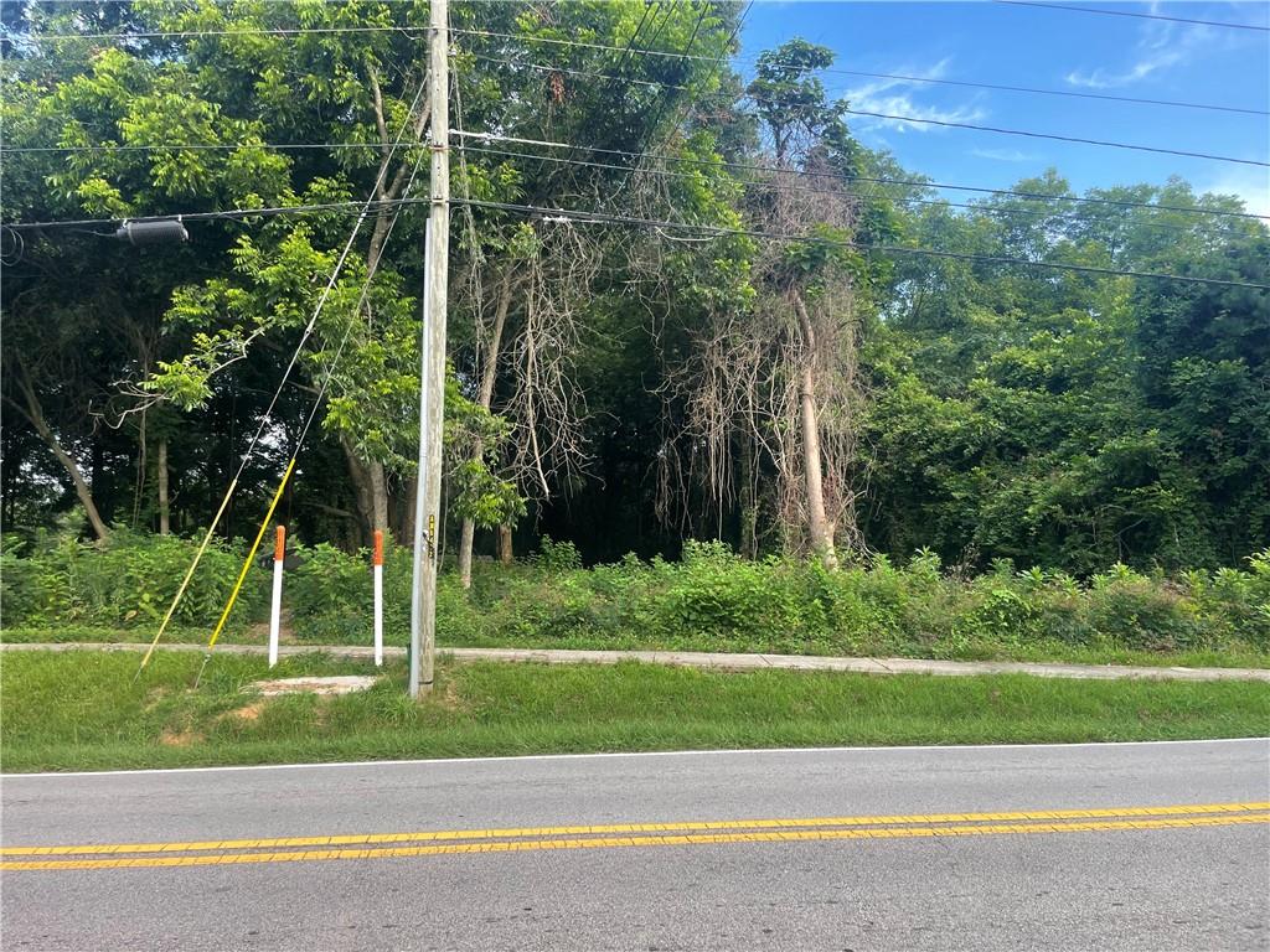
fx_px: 954
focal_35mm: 26
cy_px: 476
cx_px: 635
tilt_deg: +7.6
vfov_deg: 53.1
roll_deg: -0.4
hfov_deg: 67.3
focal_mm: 4.2
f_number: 1.6
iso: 32
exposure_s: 1/198
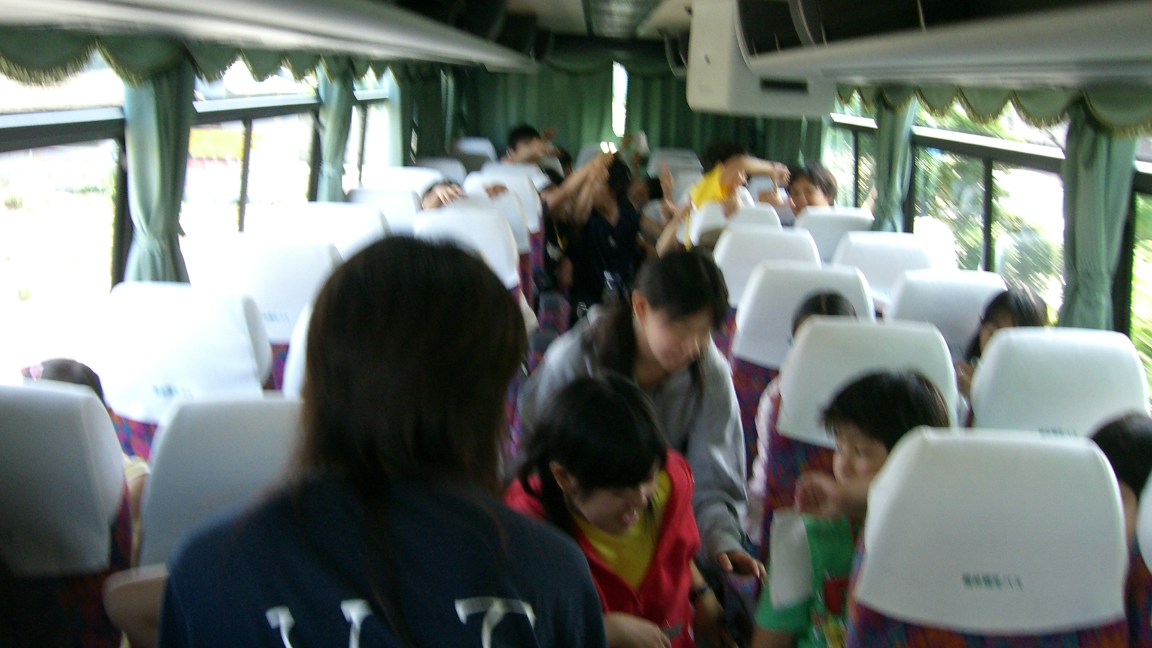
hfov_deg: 48.4
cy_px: 271
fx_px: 1283
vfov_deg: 28.3
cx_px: 579
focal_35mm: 42
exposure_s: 1/80
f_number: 2.7
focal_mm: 6.2
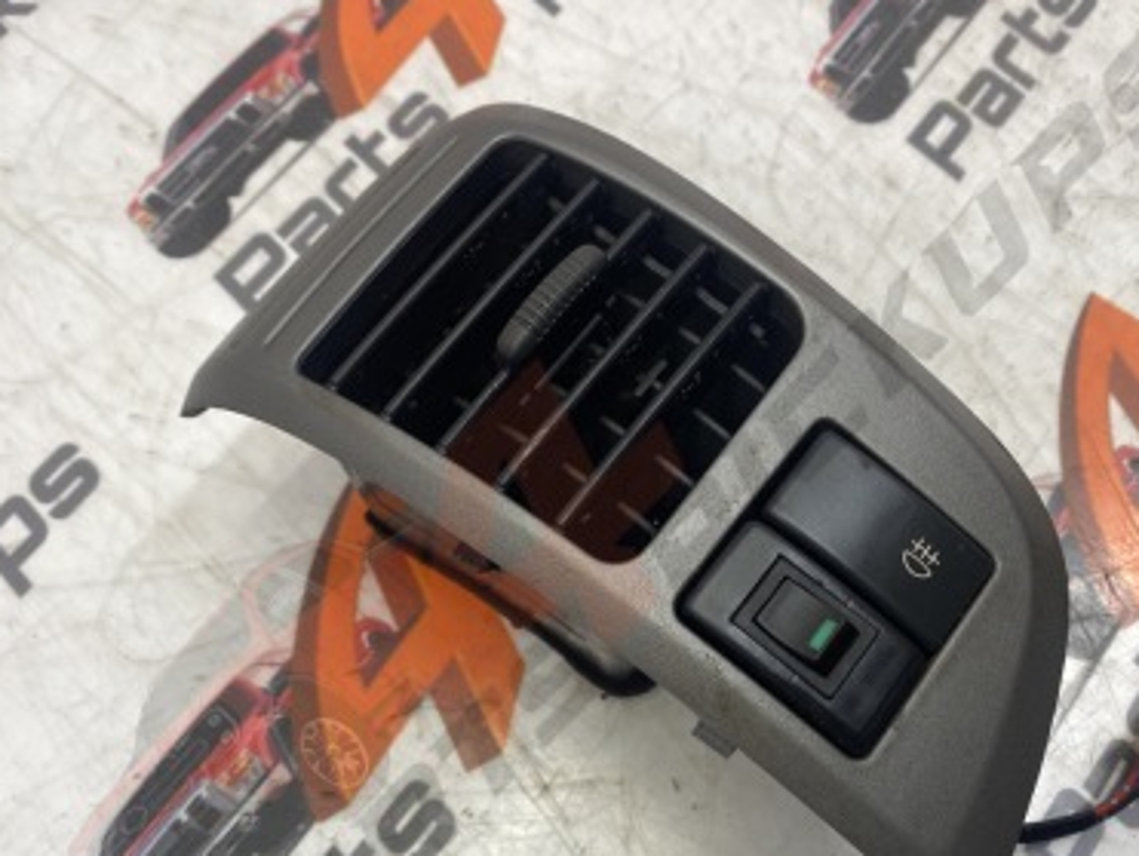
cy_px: 526
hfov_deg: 52.5
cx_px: 636
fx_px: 1153
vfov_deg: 40.5
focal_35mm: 35
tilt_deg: -68.9
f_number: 1.8
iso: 32
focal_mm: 4.25
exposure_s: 1/102
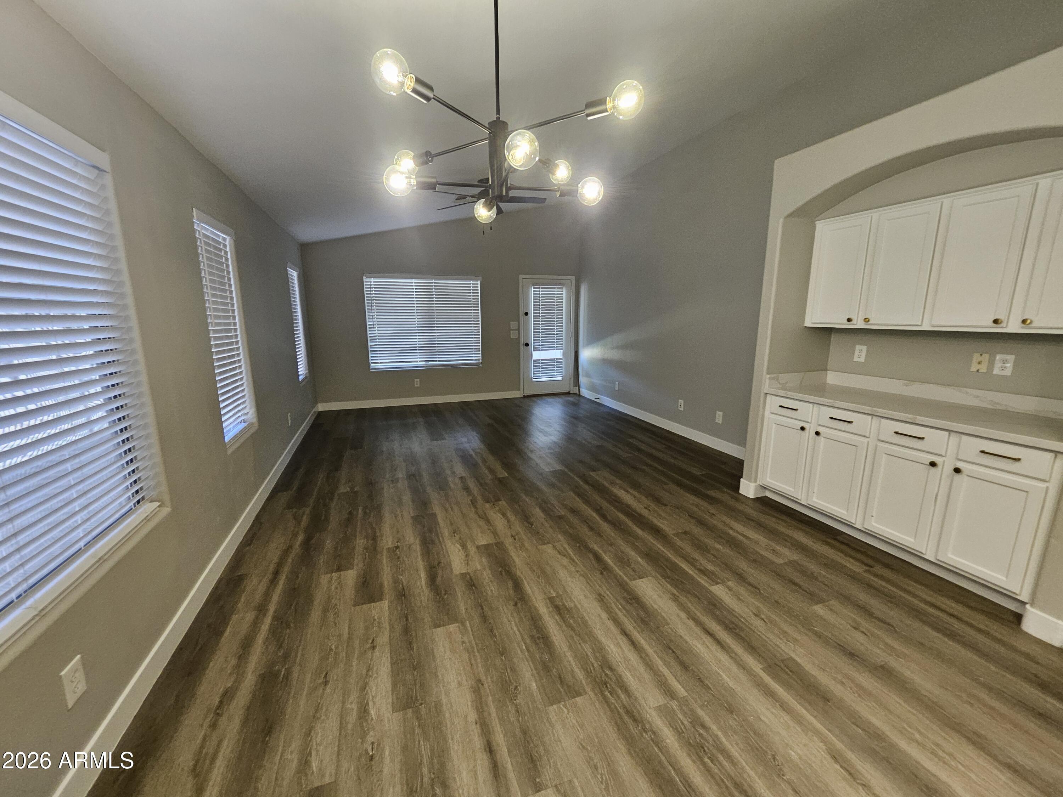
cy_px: 398
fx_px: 399
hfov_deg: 106.2
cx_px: 532
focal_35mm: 13
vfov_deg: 89.9
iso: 200
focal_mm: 1.7
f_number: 2.2
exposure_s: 1/60
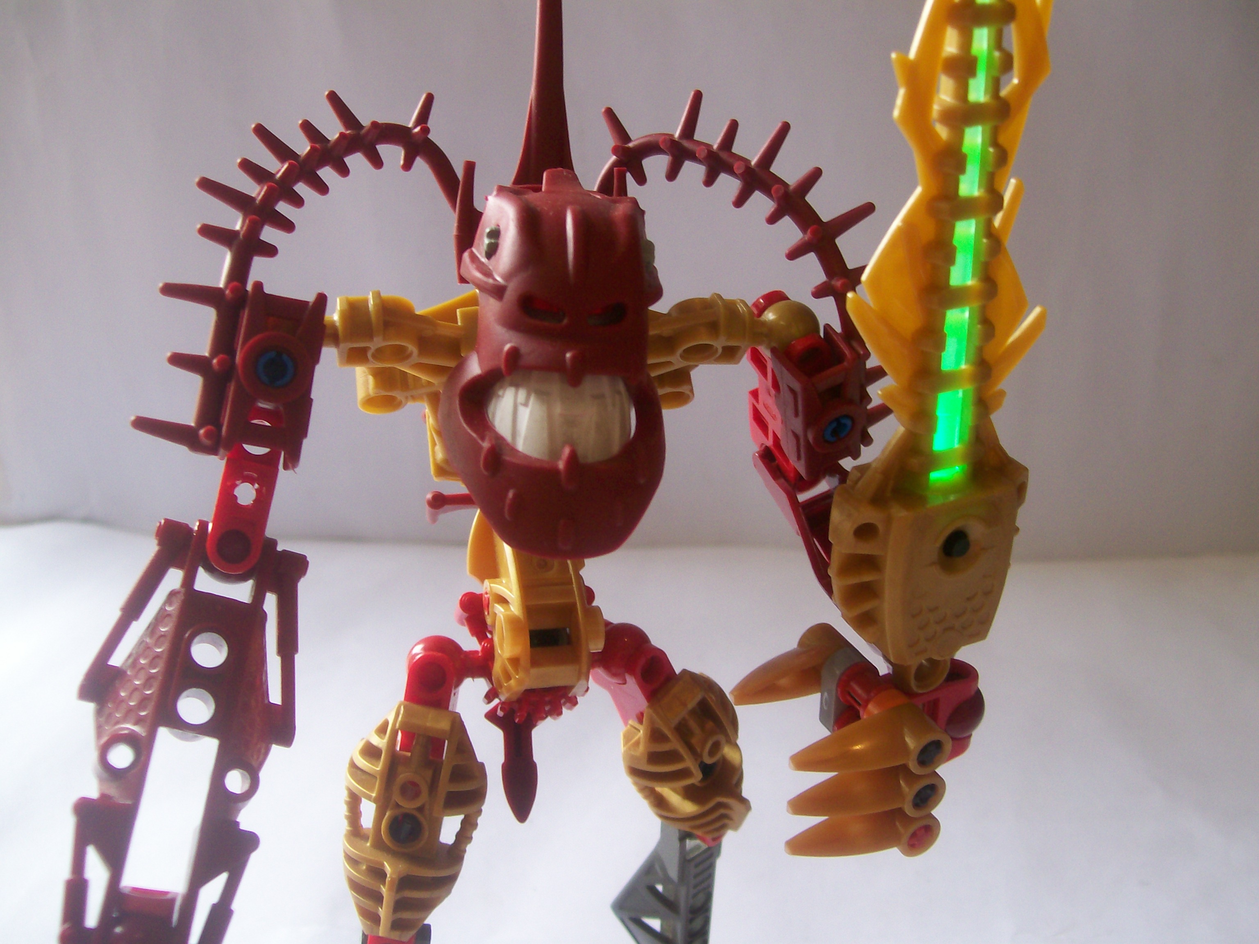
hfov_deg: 51.4
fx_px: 1309
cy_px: 472
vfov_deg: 39.7
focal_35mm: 36
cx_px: 630
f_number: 2.7
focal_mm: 6
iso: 80
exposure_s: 1/41
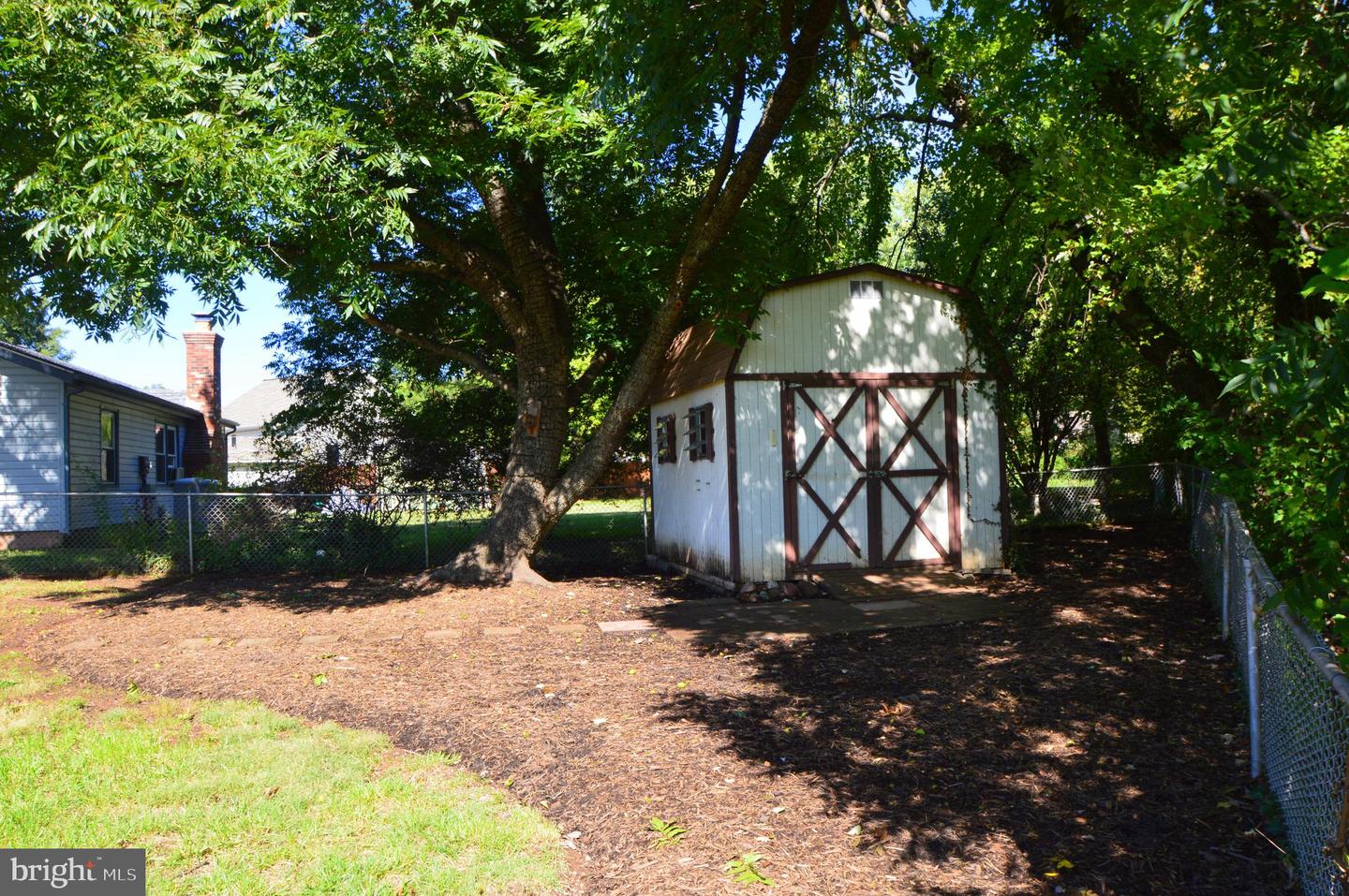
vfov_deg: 50.3
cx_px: 674
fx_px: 955
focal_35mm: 26
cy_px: 448
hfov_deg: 70.5
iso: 400
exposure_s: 1/160
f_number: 9
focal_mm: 17
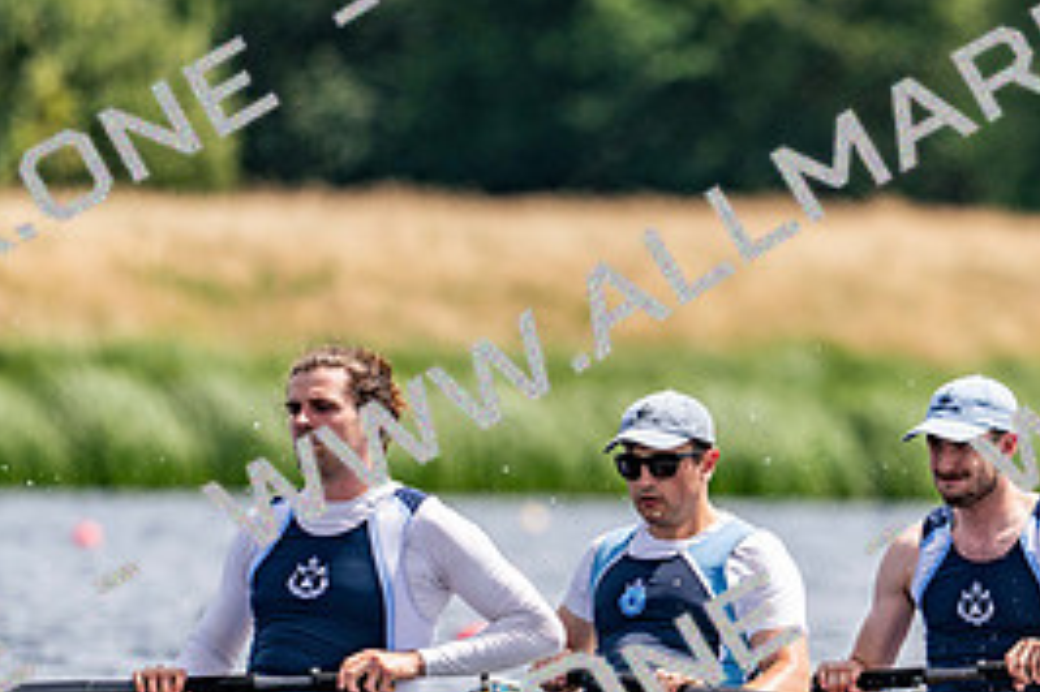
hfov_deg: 2.4
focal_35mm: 874
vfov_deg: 1.6
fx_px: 25232
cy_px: 559
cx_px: 684
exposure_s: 1/2500
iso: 250
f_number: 4.5
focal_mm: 400
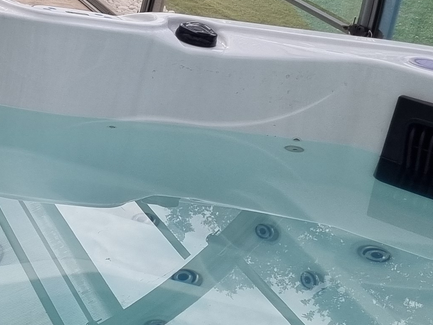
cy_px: 85
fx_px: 1276
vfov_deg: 14.5
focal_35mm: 102
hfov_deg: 17.8
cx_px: -152
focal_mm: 5.4
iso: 50
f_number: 1.8
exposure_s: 1/2784
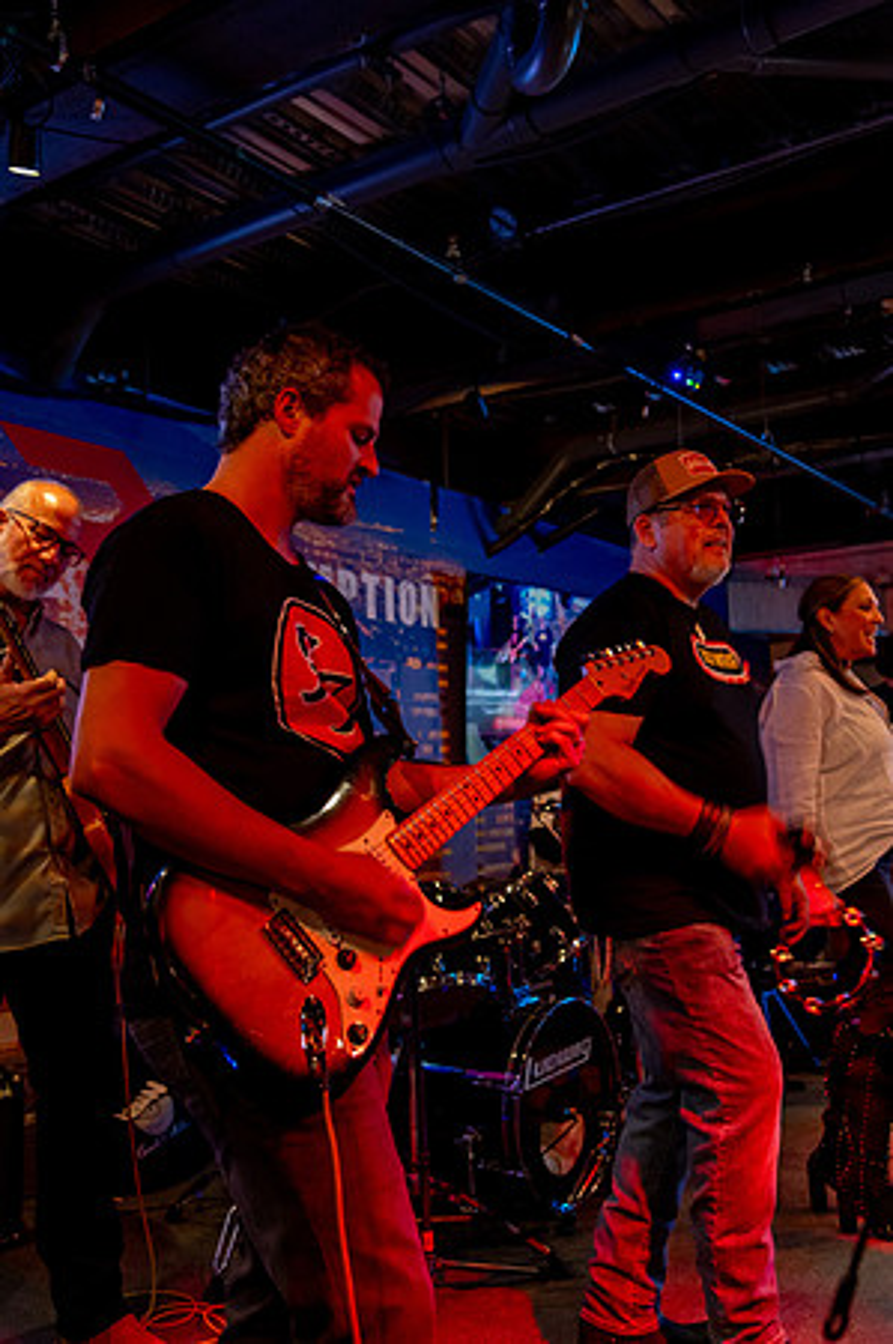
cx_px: 446
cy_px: 672
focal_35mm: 34
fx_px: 1268
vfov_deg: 55.8
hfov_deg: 38.8
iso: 8000
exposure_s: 1/50
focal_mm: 34
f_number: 4
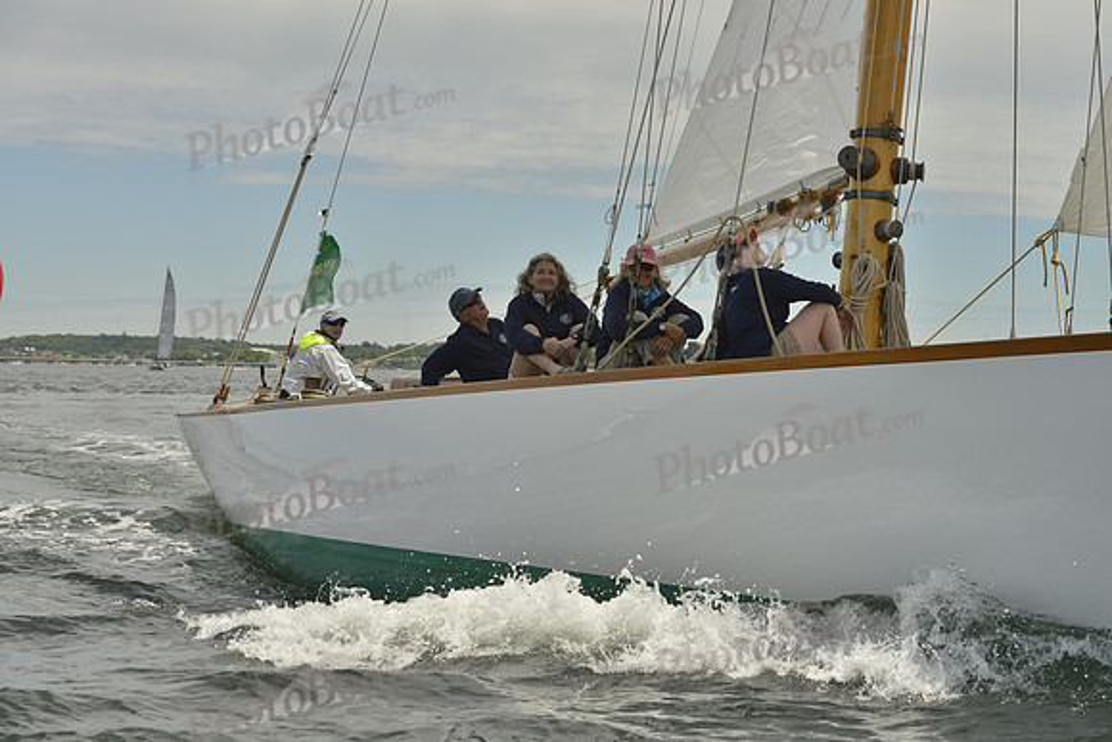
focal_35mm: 78
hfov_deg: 26.0
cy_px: 371
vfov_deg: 17.5
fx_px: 2410
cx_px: 556
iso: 280
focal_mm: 78
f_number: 8
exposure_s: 1/1600
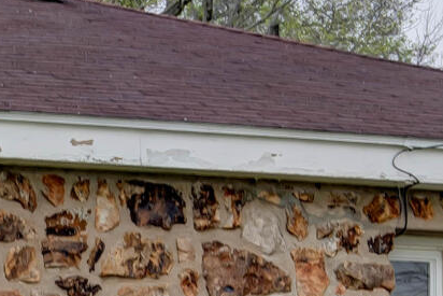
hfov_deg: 8.1
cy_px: 571
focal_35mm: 255
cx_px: 59
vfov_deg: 5.3
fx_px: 3139
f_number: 6.3
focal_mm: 35
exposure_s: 1/50
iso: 100
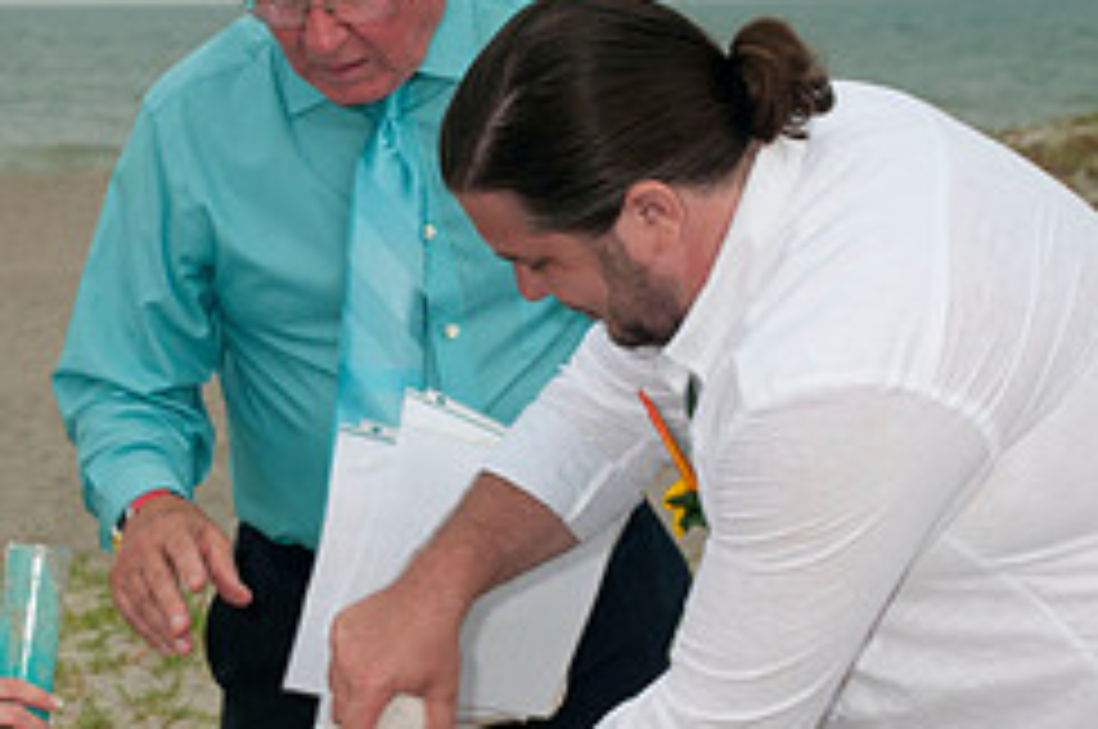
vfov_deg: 8.0
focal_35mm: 171
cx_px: 428
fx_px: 5209
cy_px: 376
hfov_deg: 12.0
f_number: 5.6
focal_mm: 48
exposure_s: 1/100
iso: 400
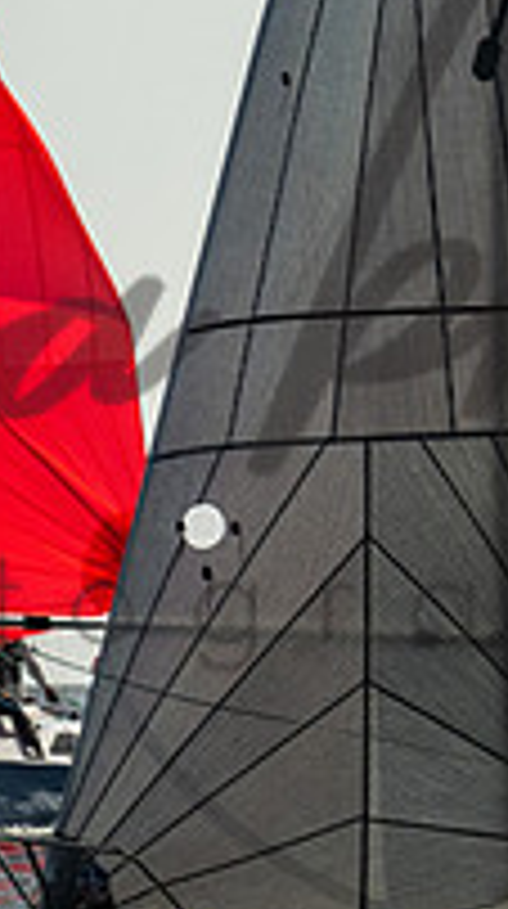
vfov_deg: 3.3
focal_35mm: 655
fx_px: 15751
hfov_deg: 1.8
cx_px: 941
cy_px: 576
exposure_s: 1/2000
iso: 320
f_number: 6.3
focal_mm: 155
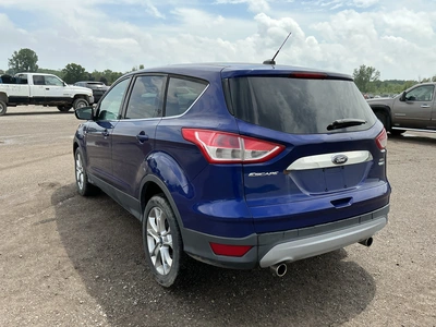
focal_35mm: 28
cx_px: 218
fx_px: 353
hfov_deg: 63.4
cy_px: 164
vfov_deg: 49.7
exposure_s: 1/1577
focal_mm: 3
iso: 25
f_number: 1.8
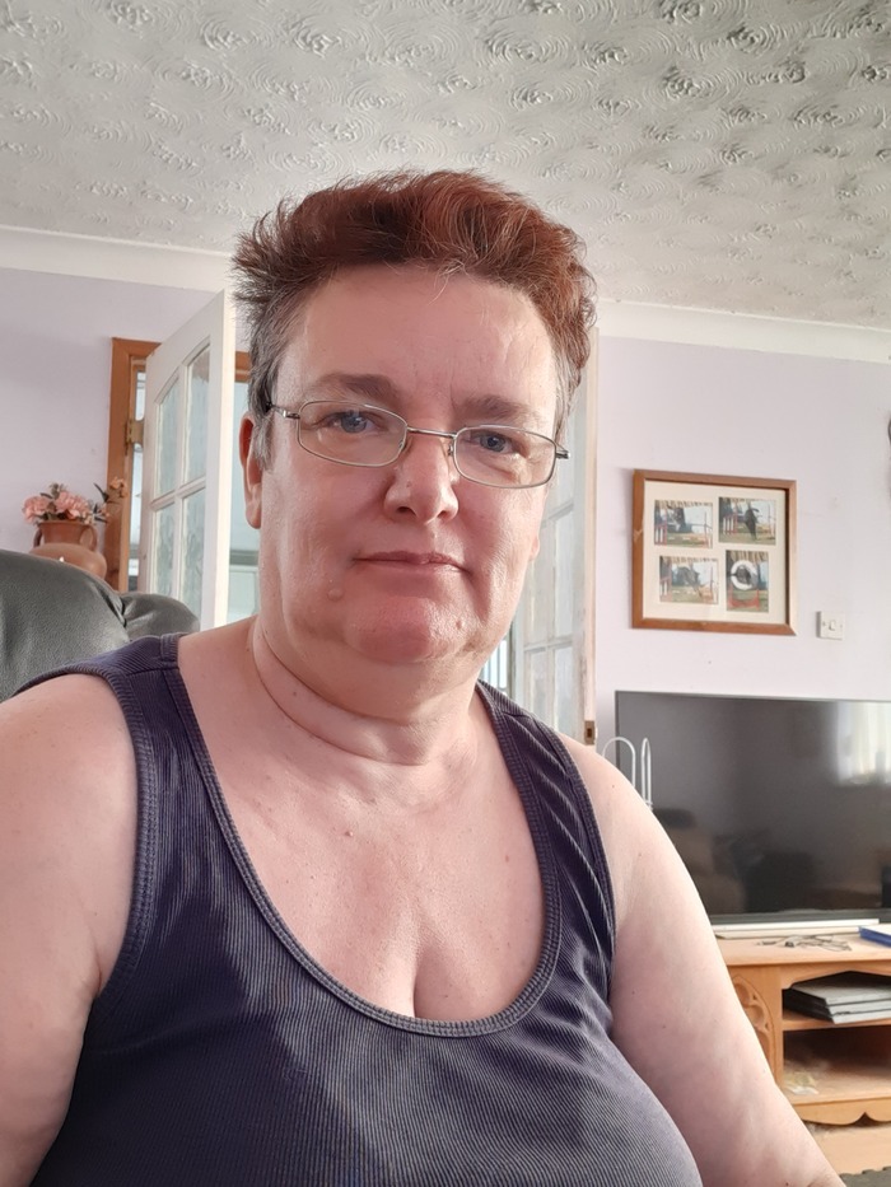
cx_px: 446
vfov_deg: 58.3
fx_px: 1064
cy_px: 594
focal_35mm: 31
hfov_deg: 45.5
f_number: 2
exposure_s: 1/25
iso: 160
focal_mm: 3.75
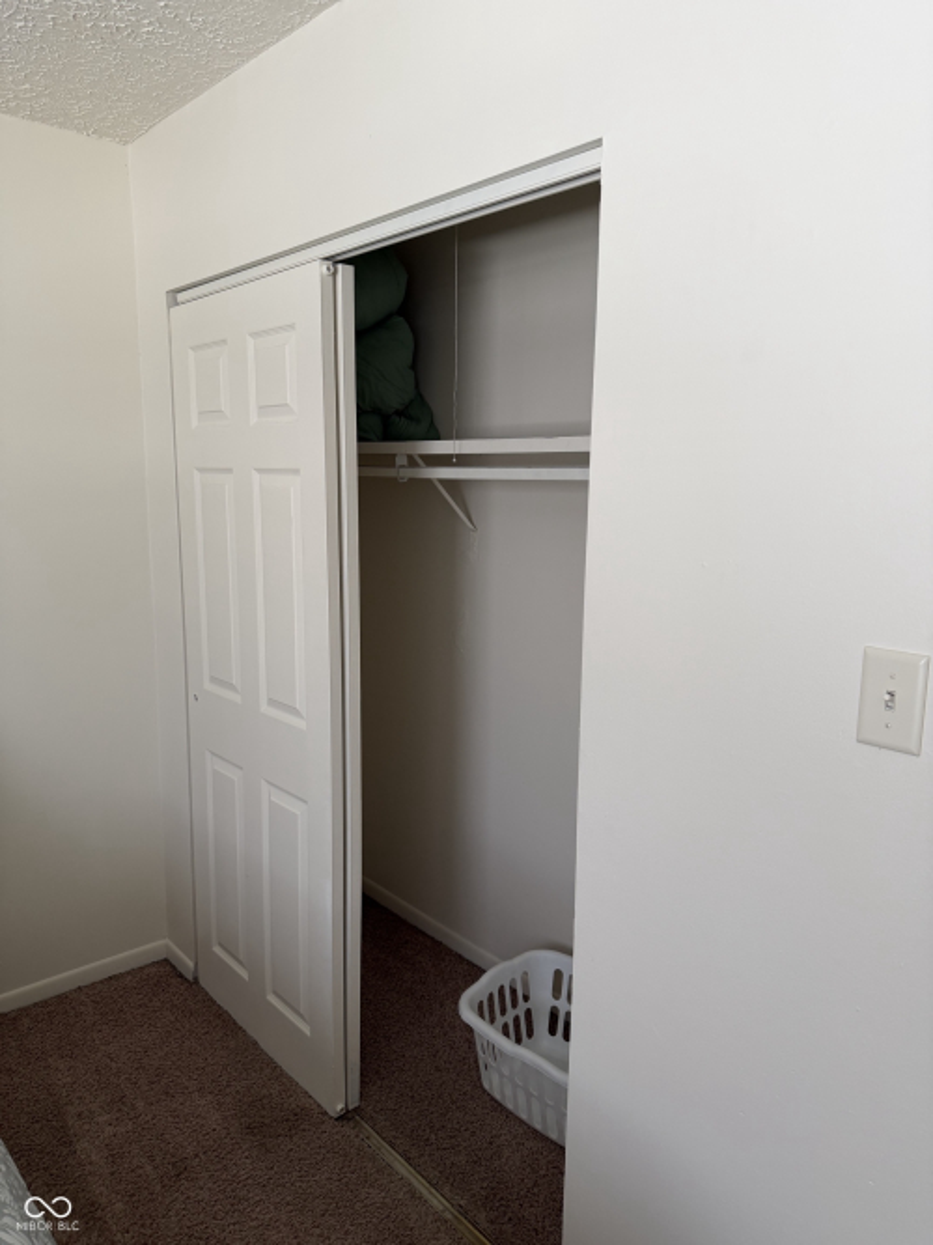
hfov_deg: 56.8
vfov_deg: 71.6
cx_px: 466
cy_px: 622
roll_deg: -1.3
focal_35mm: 24
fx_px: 863
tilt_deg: -9.8
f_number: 1.78
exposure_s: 1/121
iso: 160
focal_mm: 6.76
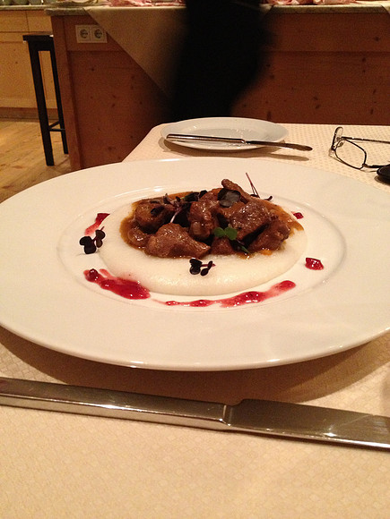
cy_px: 260
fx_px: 526
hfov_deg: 40.7
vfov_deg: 52.6
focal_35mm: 35
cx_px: 195
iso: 400
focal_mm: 4.28
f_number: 2.4
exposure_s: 1/15
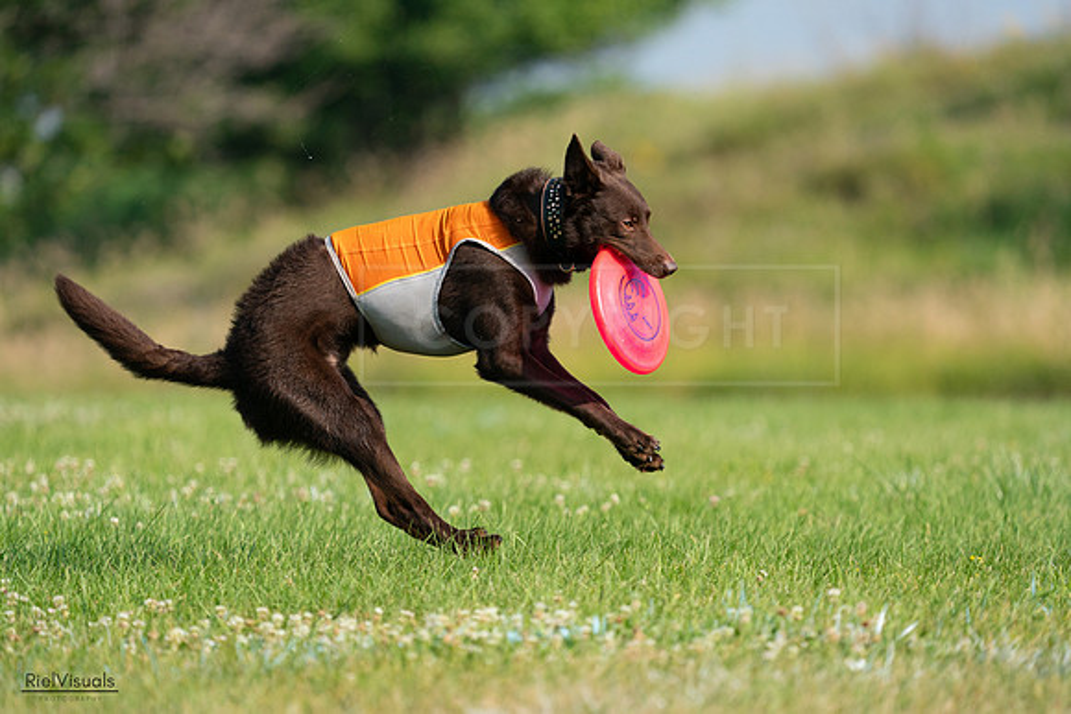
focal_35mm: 433
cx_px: 536
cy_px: 357
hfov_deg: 4.8
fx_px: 12884
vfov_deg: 3.2
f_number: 6.3
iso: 1250
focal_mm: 433
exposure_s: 1/4000
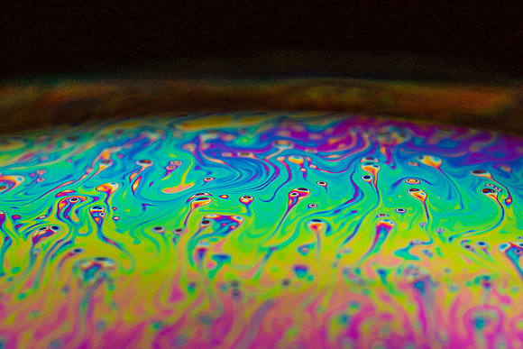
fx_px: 6107
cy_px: 791
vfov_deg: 3.2
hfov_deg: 4.9
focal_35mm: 420
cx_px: 330
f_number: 8
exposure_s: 1/250
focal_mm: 90
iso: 100
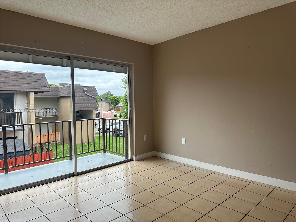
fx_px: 205
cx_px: 148
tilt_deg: -2.1
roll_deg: +1.9
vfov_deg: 56.8
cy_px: 111
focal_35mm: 24
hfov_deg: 71.6
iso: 80
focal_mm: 6.86
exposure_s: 1/779
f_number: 1.78
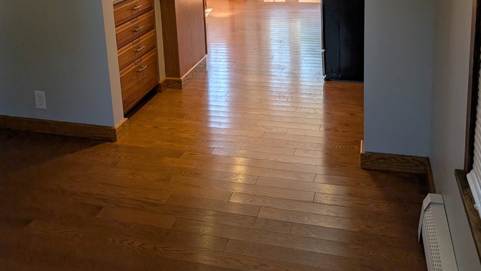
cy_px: -1
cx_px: 240
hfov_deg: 56.6
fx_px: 446
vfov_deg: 31.2
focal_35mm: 35
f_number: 1.68
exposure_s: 1/892
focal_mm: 6.9
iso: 23
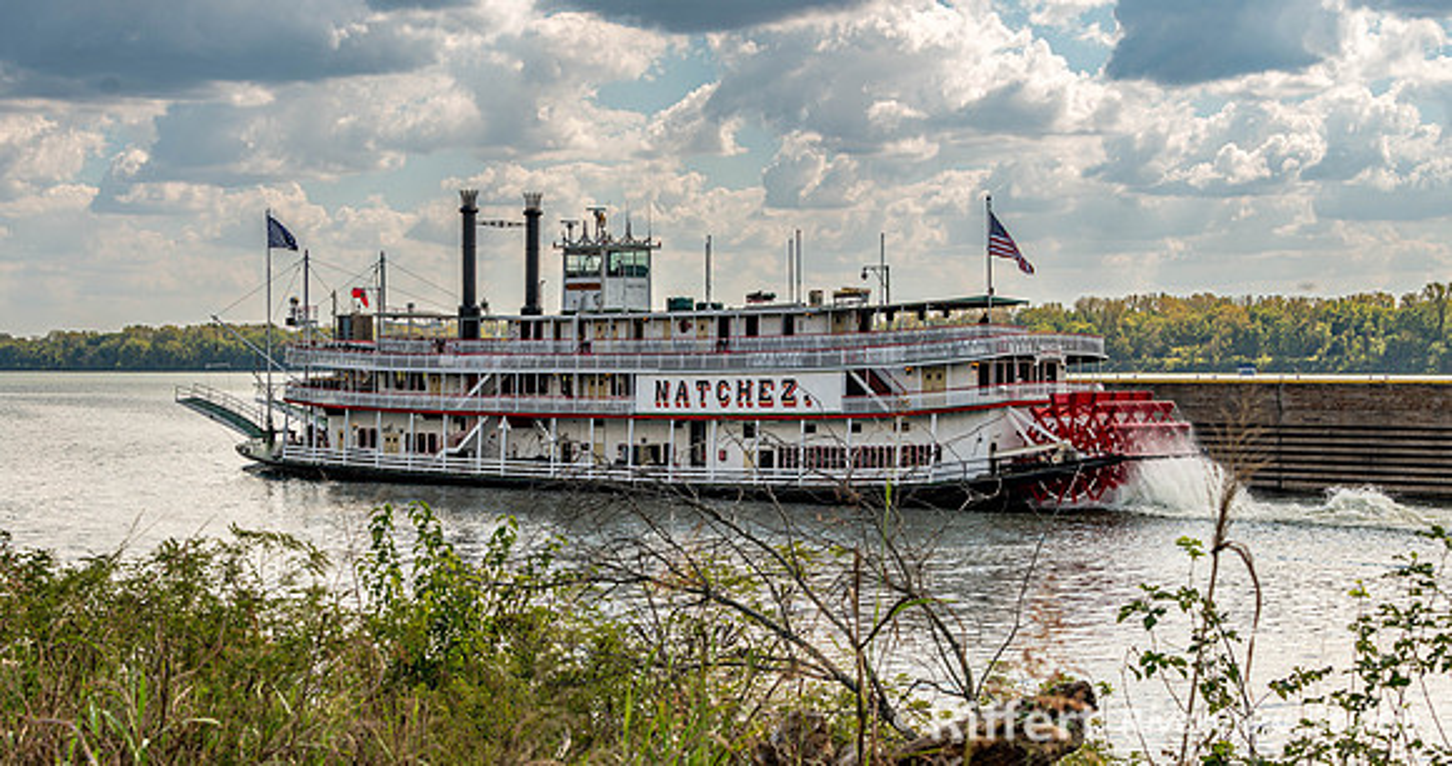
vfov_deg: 16.8
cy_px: 412
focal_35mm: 68
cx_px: 566
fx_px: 2599
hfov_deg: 31.1
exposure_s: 1/200
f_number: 8
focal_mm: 50
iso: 64
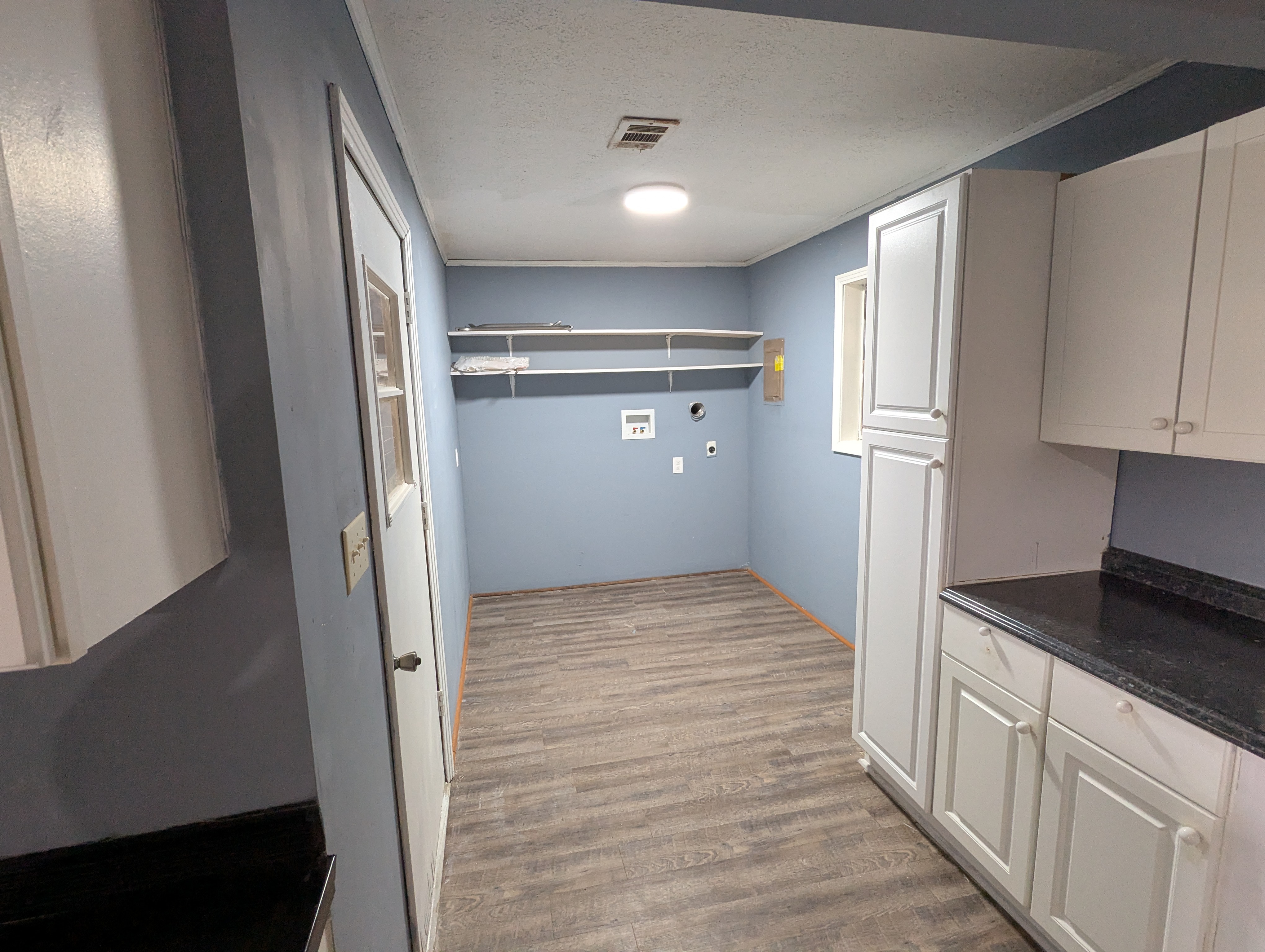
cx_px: 632
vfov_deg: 78.2
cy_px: 476
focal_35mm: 16
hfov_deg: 94.4
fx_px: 586
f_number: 2.2
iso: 401
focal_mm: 2.35
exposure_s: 1/40
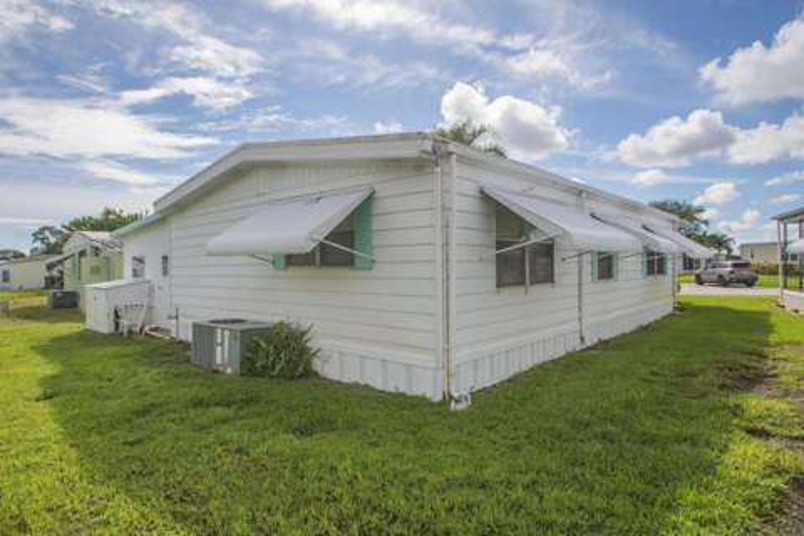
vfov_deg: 59.5
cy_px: 268
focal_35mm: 21
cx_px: 402
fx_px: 469
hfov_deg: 81.2
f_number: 8
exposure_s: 1/800
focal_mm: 14
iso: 320
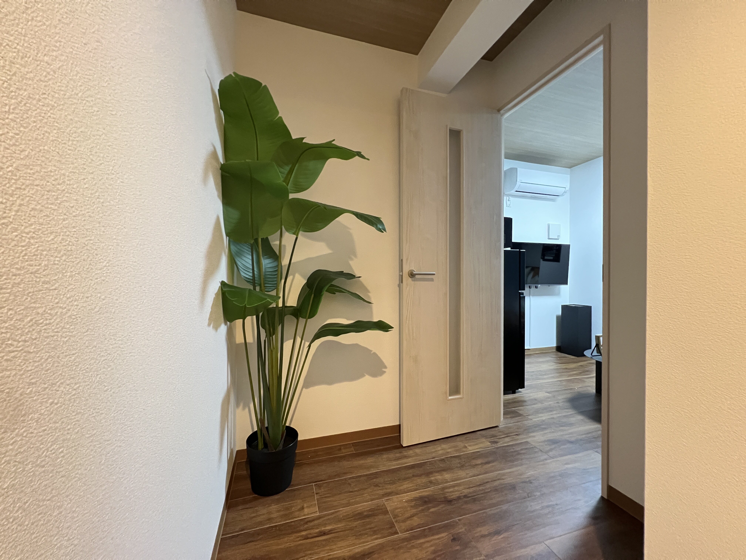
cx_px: 373
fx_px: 280
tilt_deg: -0.2
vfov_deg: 89.9
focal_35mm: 13
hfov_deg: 106.2
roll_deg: -0.2
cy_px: 280
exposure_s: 1/60
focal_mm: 1.57
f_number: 1.8
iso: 800
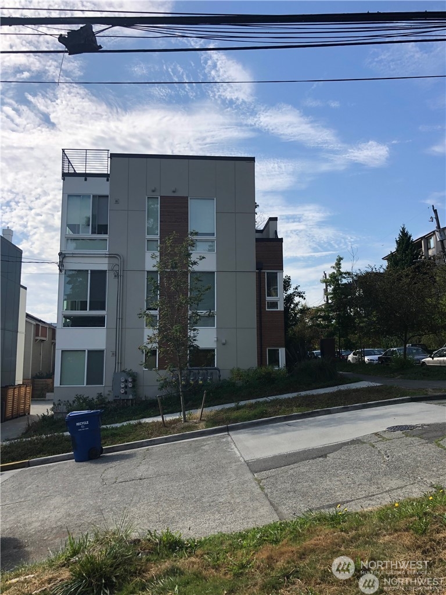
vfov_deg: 63.4
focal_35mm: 28
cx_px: 223
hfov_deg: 49.7
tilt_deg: +8.2
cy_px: 298
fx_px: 481
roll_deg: -1.2
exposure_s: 1/2088
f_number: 1.8
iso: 20
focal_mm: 3.99
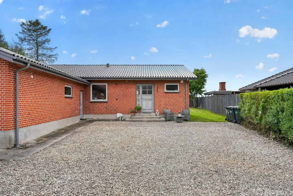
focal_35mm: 23
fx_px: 187
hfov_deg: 76.1
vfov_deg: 55.1
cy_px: 98
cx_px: 146
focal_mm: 23
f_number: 8
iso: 400
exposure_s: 1/250
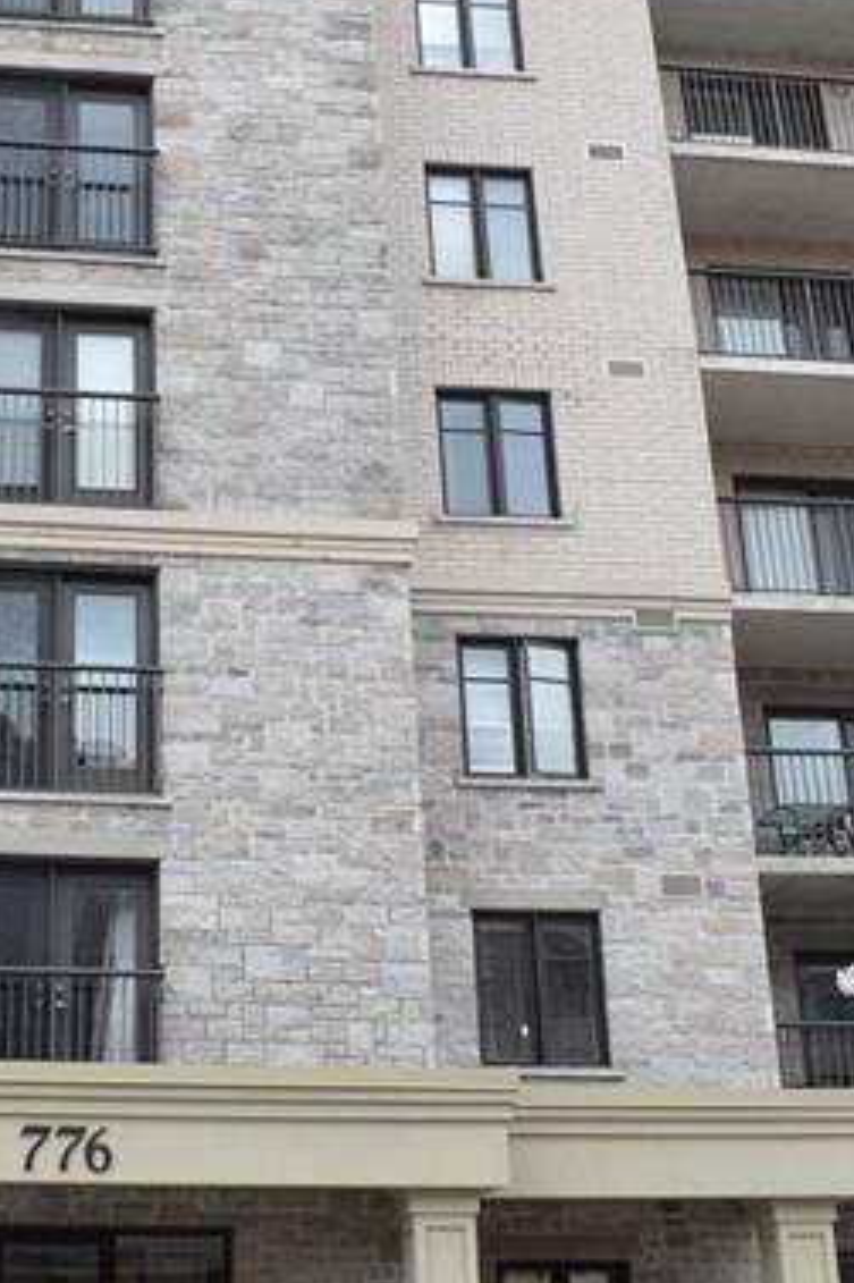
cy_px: 497
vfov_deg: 36.1
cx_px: 95
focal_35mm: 55
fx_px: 1959
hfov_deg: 24.0
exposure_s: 1/160
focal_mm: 18
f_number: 9
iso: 800
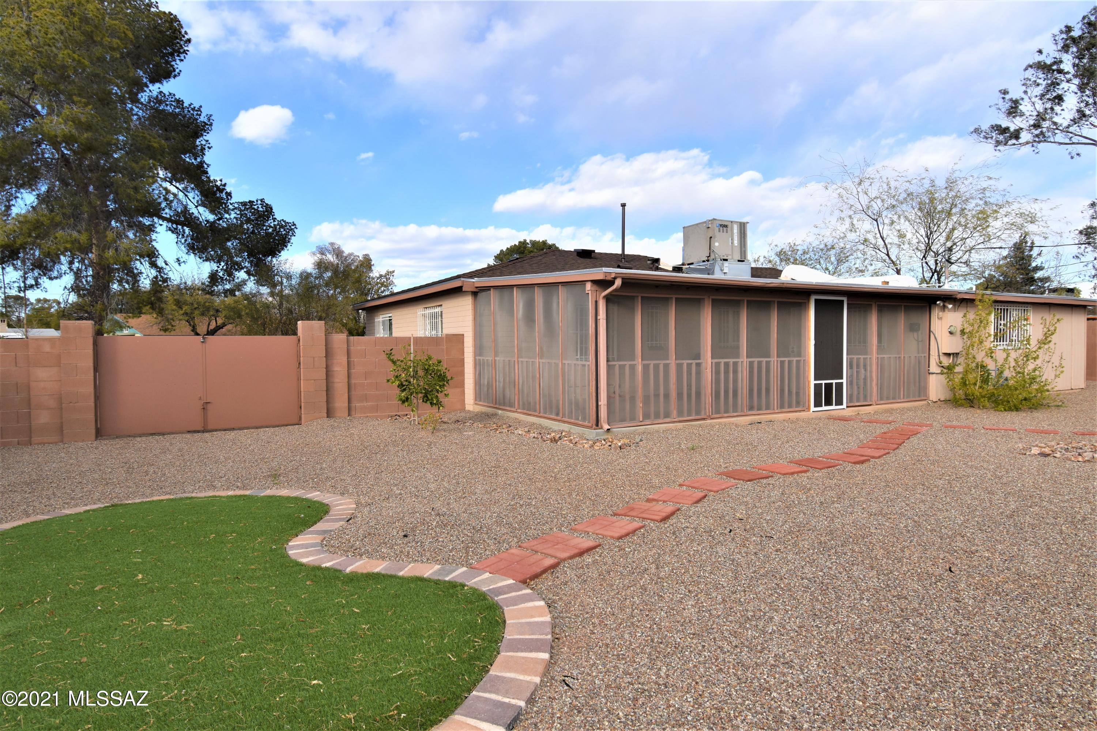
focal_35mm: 21
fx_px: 640
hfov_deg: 81.2
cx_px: 548
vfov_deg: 59.5
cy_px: 366
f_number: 9
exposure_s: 1/200
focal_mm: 14
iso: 100
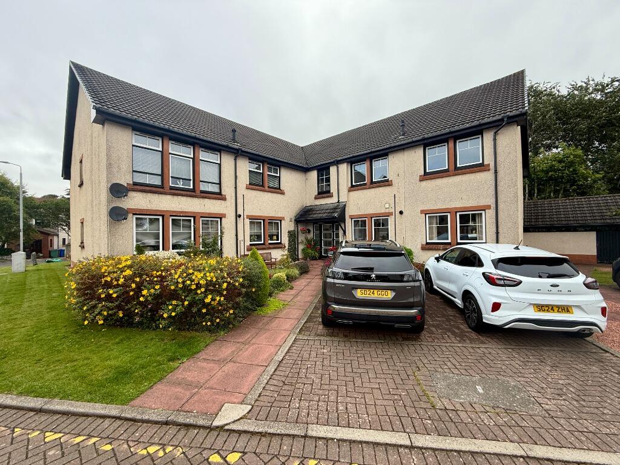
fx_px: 251
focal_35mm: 14
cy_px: 232
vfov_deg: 85.7
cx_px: 310
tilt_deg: +1.0
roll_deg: +0.5
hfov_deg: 102.1
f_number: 2.2
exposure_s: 1/472
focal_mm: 2.22
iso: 64
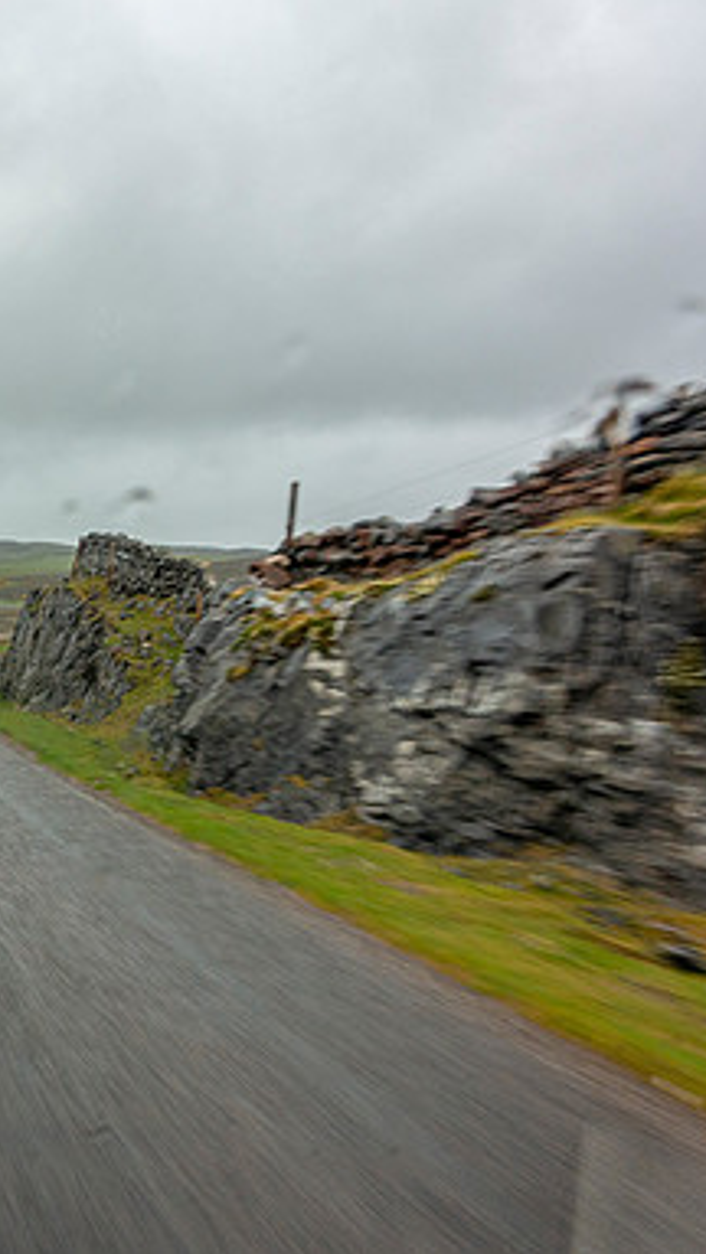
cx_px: -134
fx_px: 1265
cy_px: 625
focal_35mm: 38
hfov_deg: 27.5
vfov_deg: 52.8
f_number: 8
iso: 125
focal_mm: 8.8
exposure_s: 1/50
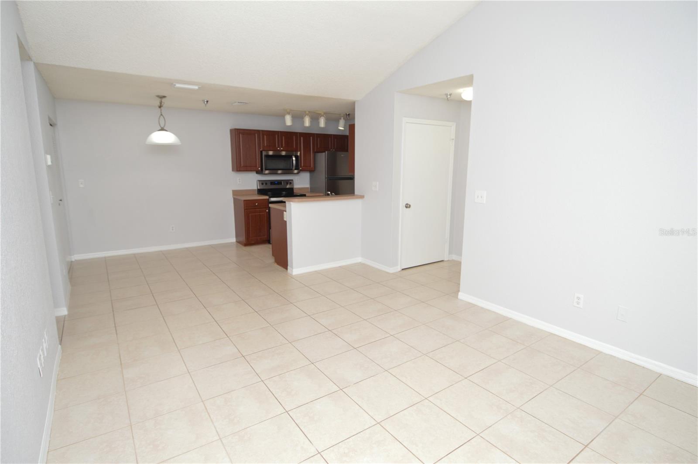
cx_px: 349
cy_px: 232
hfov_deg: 90.1
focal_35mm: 18
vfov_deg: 67.3
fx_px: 349
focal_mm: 12
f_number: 4
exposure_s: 1/60
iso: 500
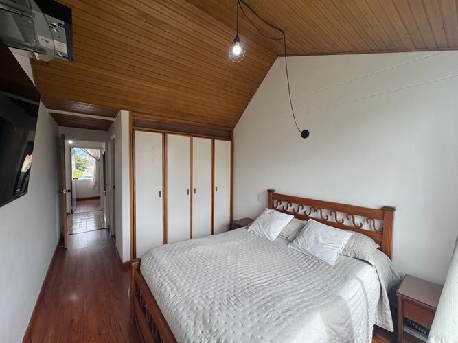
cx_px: 229
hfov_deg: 102.1
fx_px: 185
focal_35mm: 14
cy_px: 172
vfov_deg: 85.7
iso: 40
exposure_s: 1/108
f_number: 2.2
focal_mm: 2.22
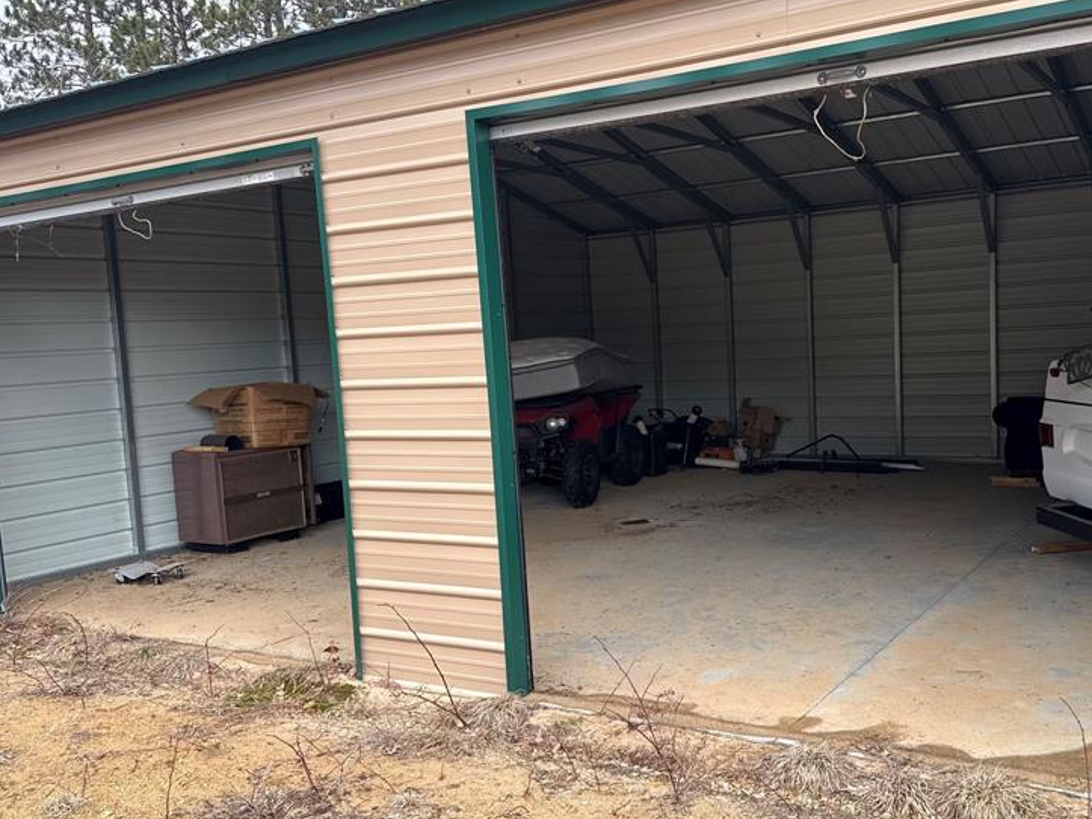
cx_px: 683
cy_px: 419
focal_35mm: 34
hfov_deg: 53.4
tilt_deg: -5.0
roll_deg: +4.1
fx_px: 1072
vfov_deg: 41.8
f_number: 1.78
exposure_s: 1/524
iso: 80
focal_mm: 6.76
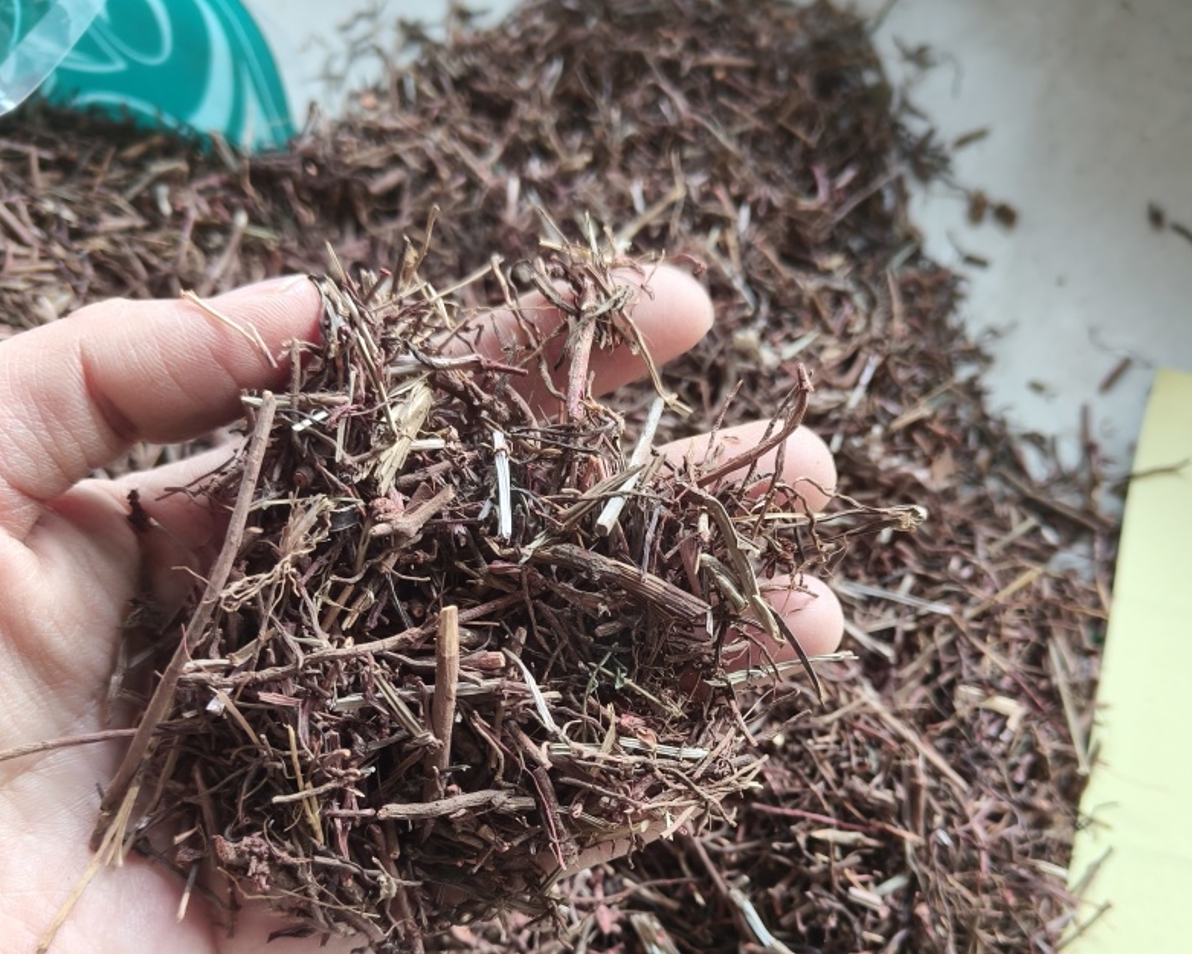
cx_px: 606
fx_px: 1129
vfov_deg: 44.9
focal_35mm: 32
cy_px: 656
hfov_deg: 55.7
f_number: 1.8
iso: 160
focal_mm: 5.59
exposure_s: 1/100
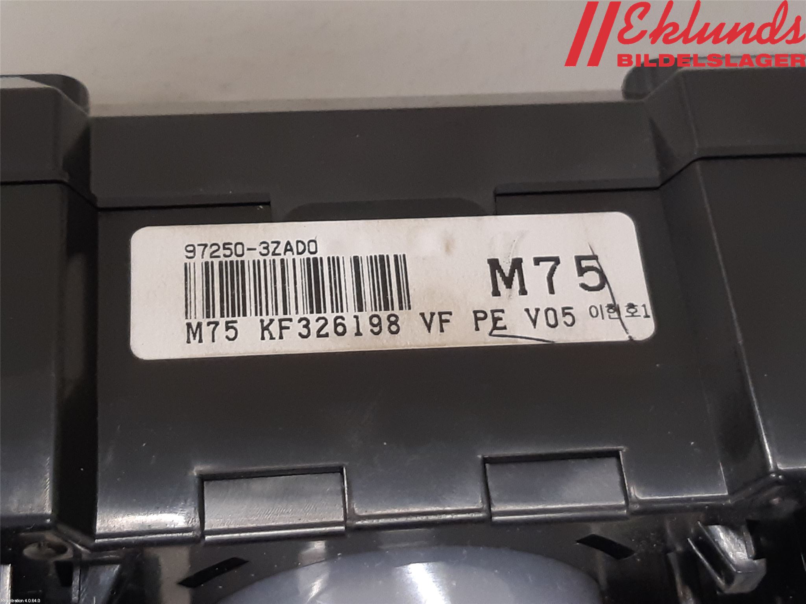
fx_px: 605
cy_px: 302
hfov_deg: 67.3
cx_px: 403
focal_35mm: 26
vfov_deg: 53.1
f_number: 1.7
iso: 200
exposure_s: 1/50
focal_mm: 3.93
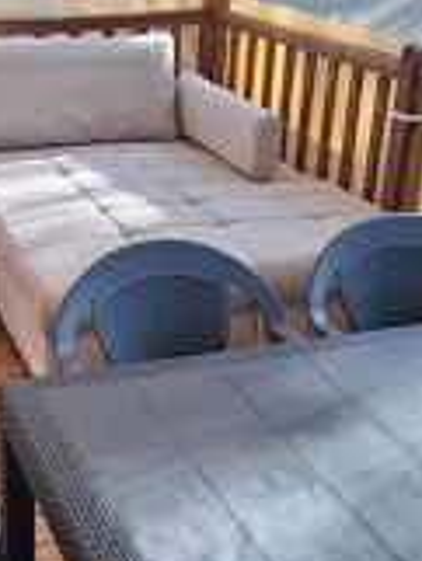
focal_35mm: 61
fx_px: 990
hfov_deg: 23.7
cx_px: 91
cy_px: 294
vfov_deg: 31.7
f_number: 1.8
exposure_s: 1/287
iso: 40
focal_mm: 5.54
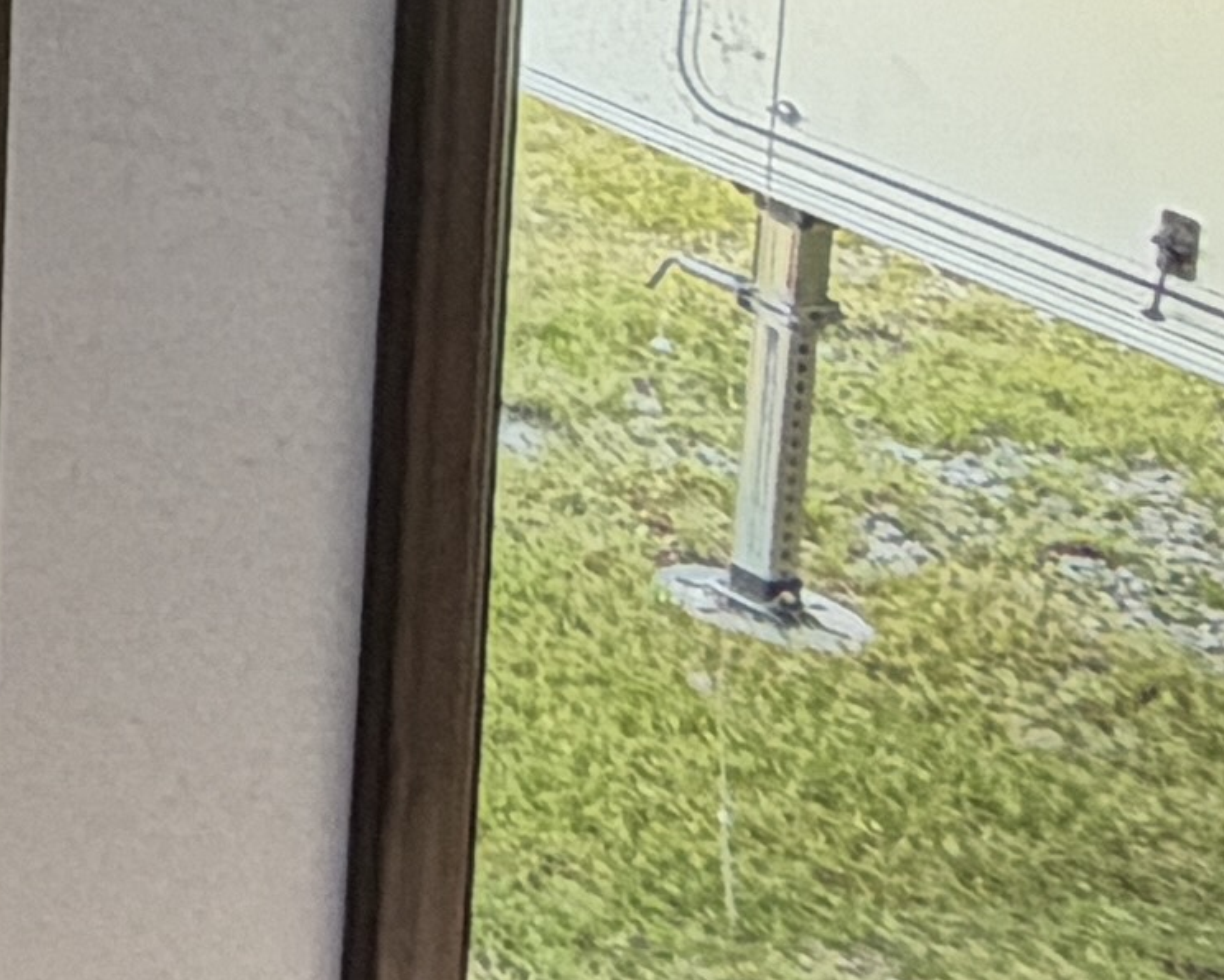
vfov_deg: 12.7
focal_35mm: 105
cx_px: -2364
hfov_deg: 11.5
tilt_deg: -2.8
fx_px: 3805
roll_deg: -0.4
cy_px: -1020
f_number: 2.2
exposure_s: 1/121
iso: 80
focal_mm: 2.22
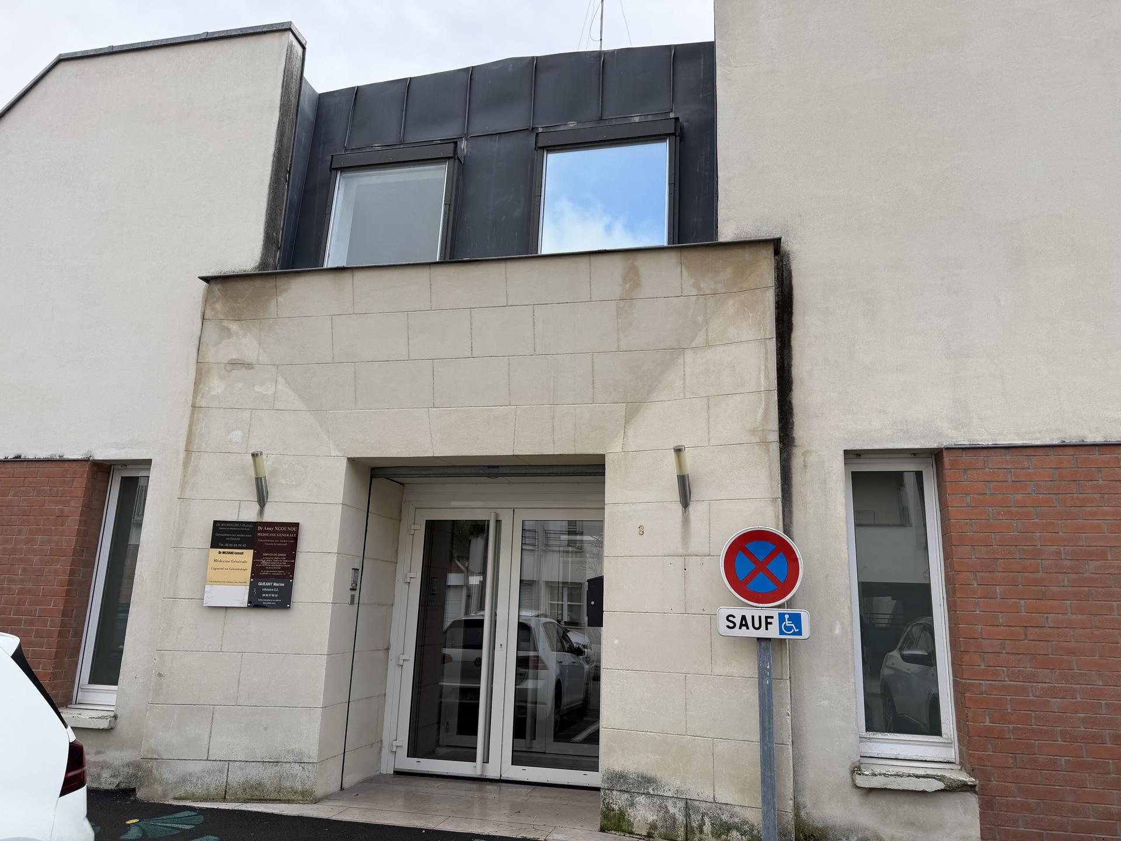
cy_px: 420
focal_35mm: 24
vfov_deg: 56.8
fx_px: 777
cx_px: 560
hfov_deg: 71.6
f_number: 1.78
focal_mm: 6.76
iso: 80
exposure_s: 1/2801
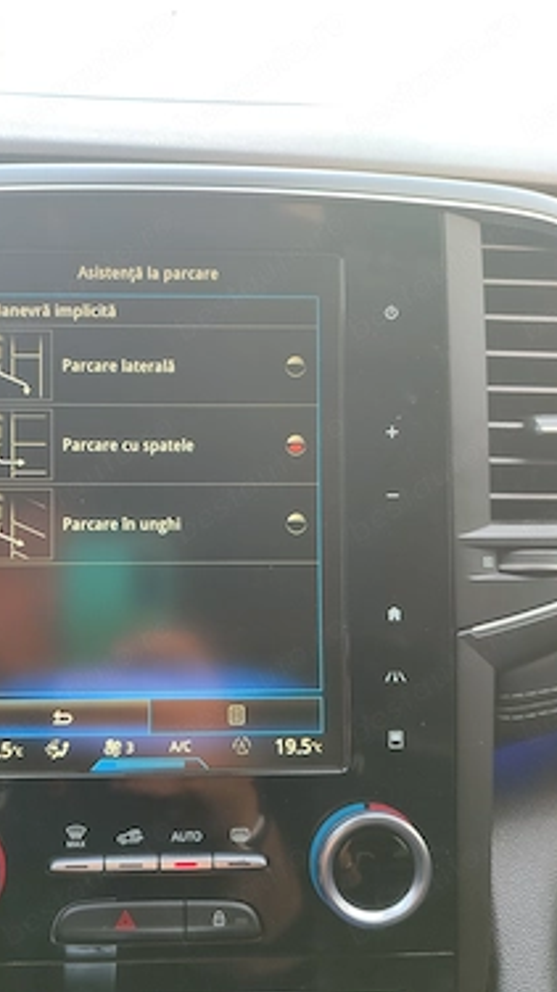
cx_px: 190
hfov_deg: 39.7
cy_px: 525
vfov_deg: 66.0
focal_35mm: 29
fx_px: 763
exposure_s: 1/60
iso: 120
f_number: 1.89
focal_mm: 5.95
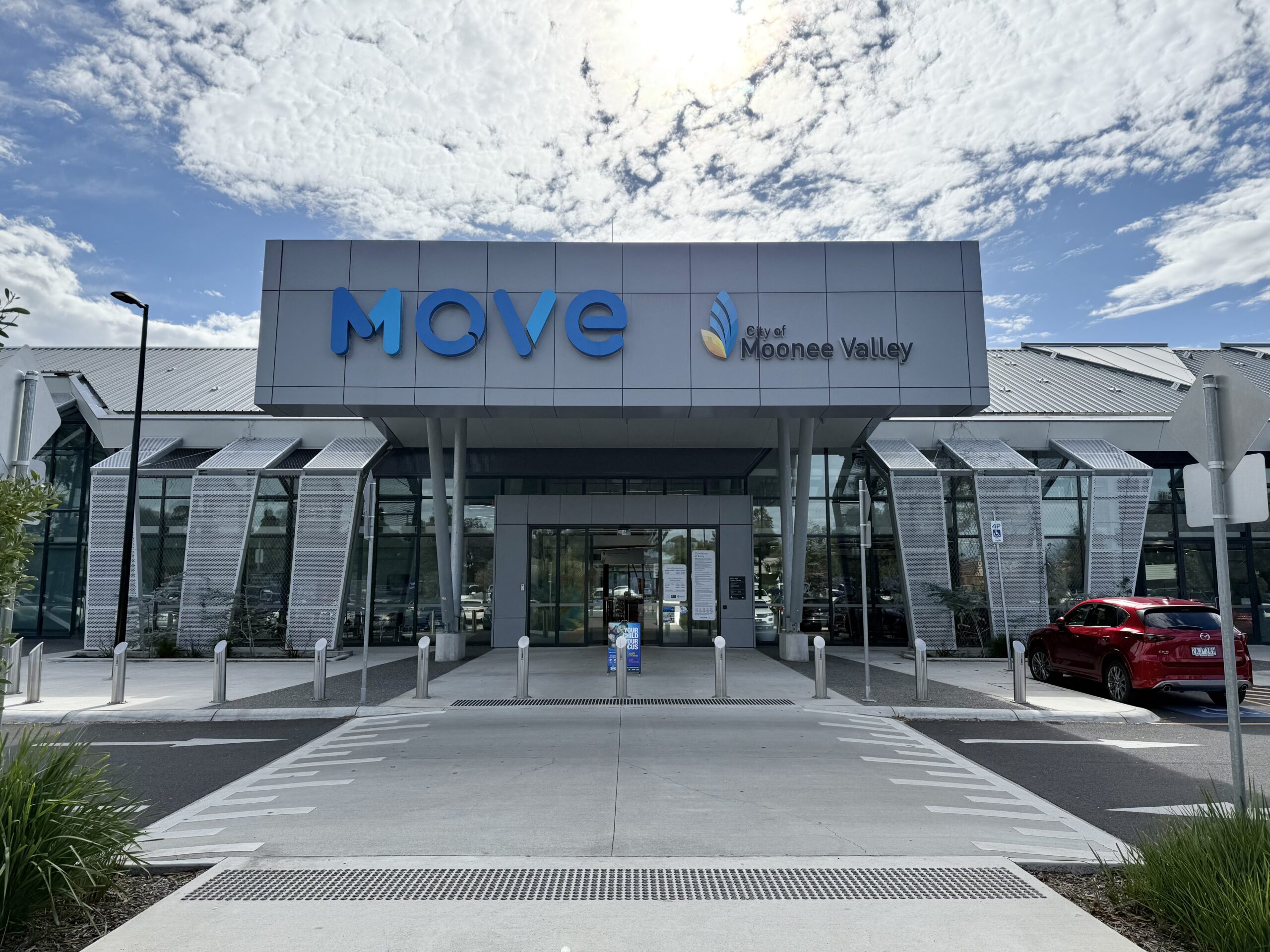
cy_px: 476
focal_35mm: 24
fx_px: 881
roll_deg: +0.6
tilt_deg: +7.4
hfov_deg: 71.6
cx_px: 635
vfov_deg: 56.8
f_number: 1.78
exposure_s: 1/8130
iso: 80
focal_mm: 6.76
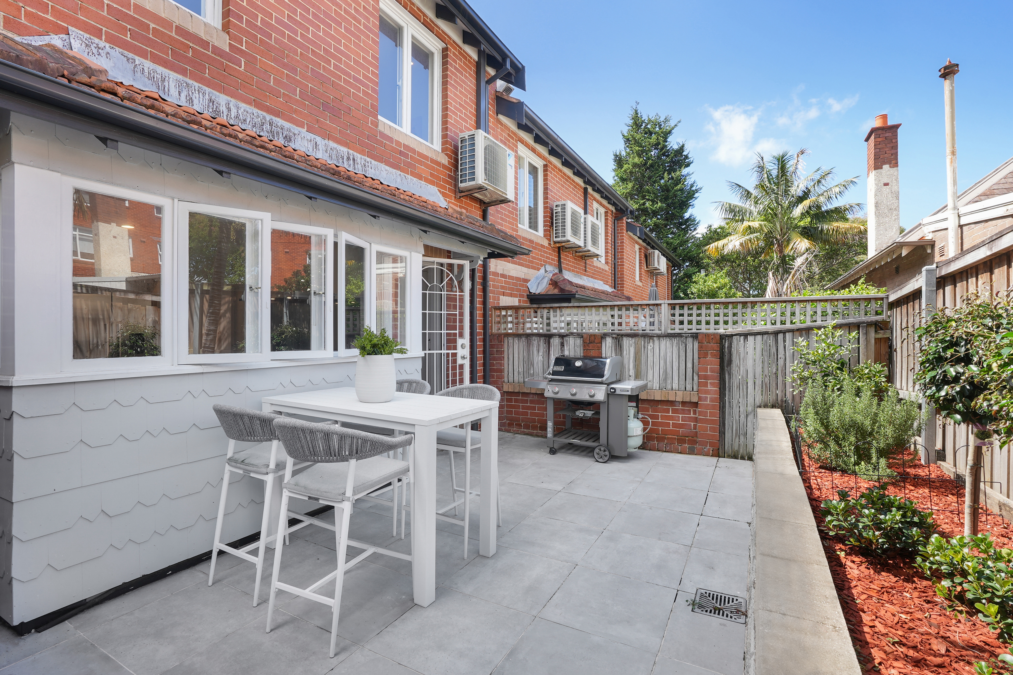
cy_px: 338
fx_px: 450
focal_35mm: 16
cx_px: 506
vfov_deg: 73.7
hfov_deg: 96.7
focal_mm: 16
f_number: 10
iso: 100
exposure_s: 1/13
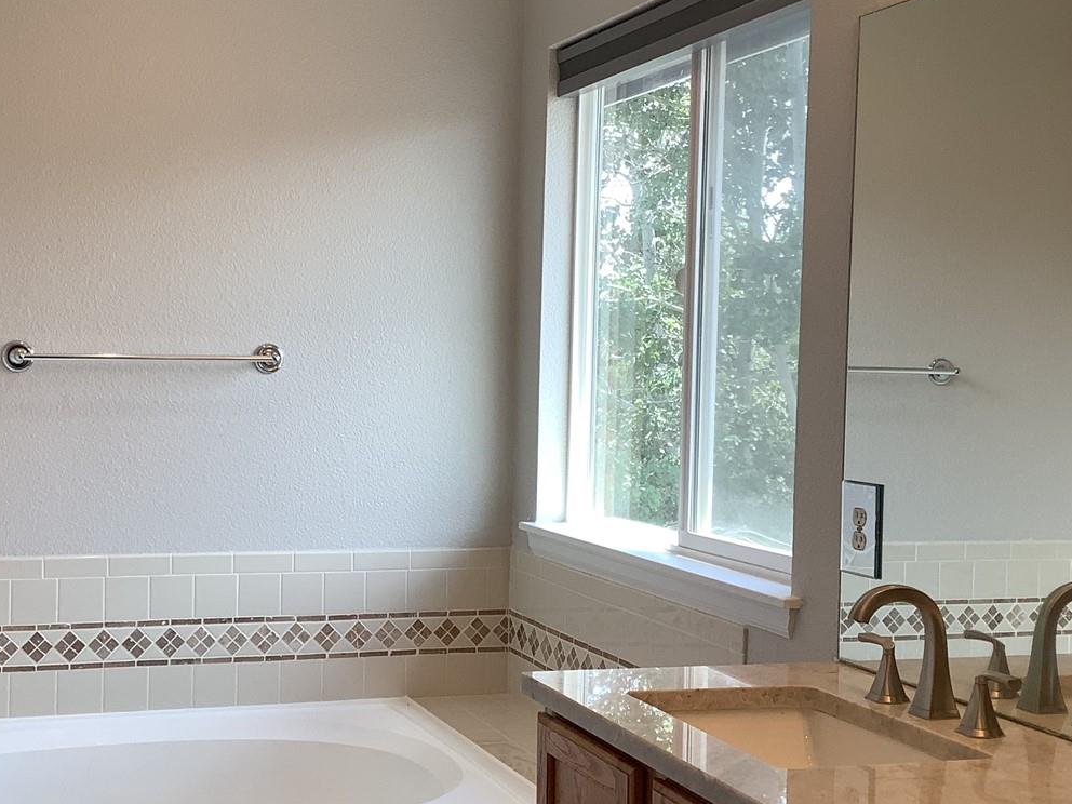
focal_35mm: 50
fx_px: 1548
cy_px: 416
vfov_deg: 29.1
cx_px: 353
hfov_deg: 37.8
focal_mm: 3.3
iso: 40
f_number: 2.4
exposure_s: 1/120
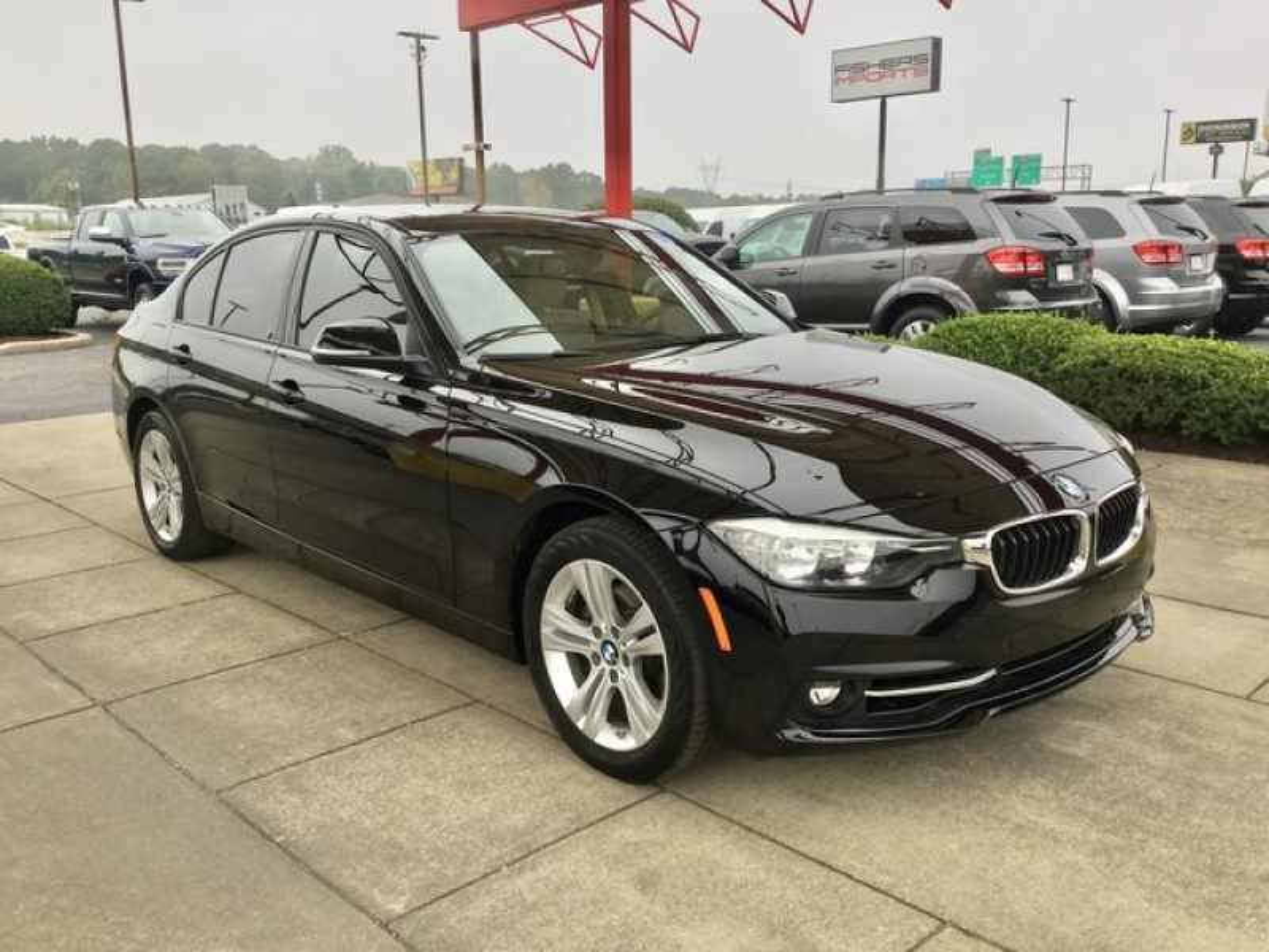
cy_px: 476
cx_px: 634
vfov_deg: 45.4
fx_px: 1136
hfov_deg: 58.4
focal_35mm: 31
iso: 32
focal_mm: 3.3
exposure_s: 1/120
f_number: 2.4
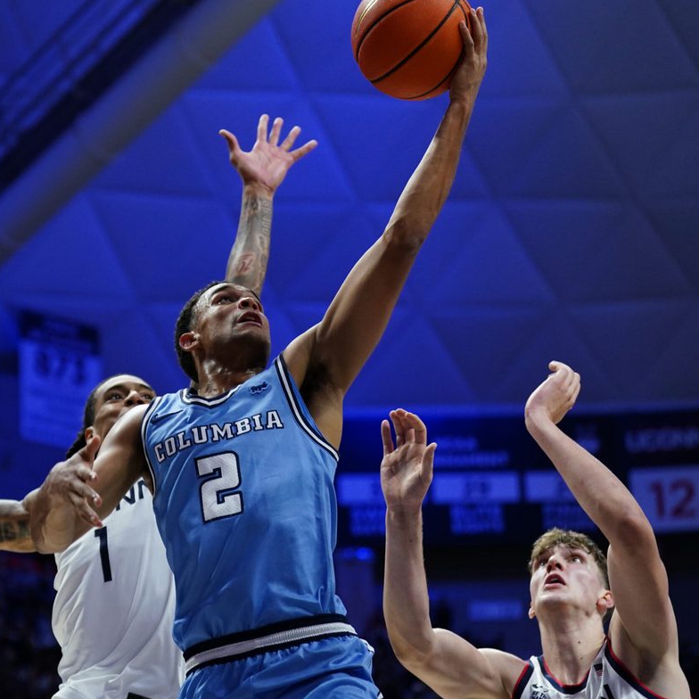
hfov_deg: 19.1
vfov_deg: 19.1
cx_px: 273
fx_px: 2079
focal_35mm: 91
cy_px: 343
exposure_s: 1/1600
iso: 2500
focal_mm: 70
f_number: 2.8
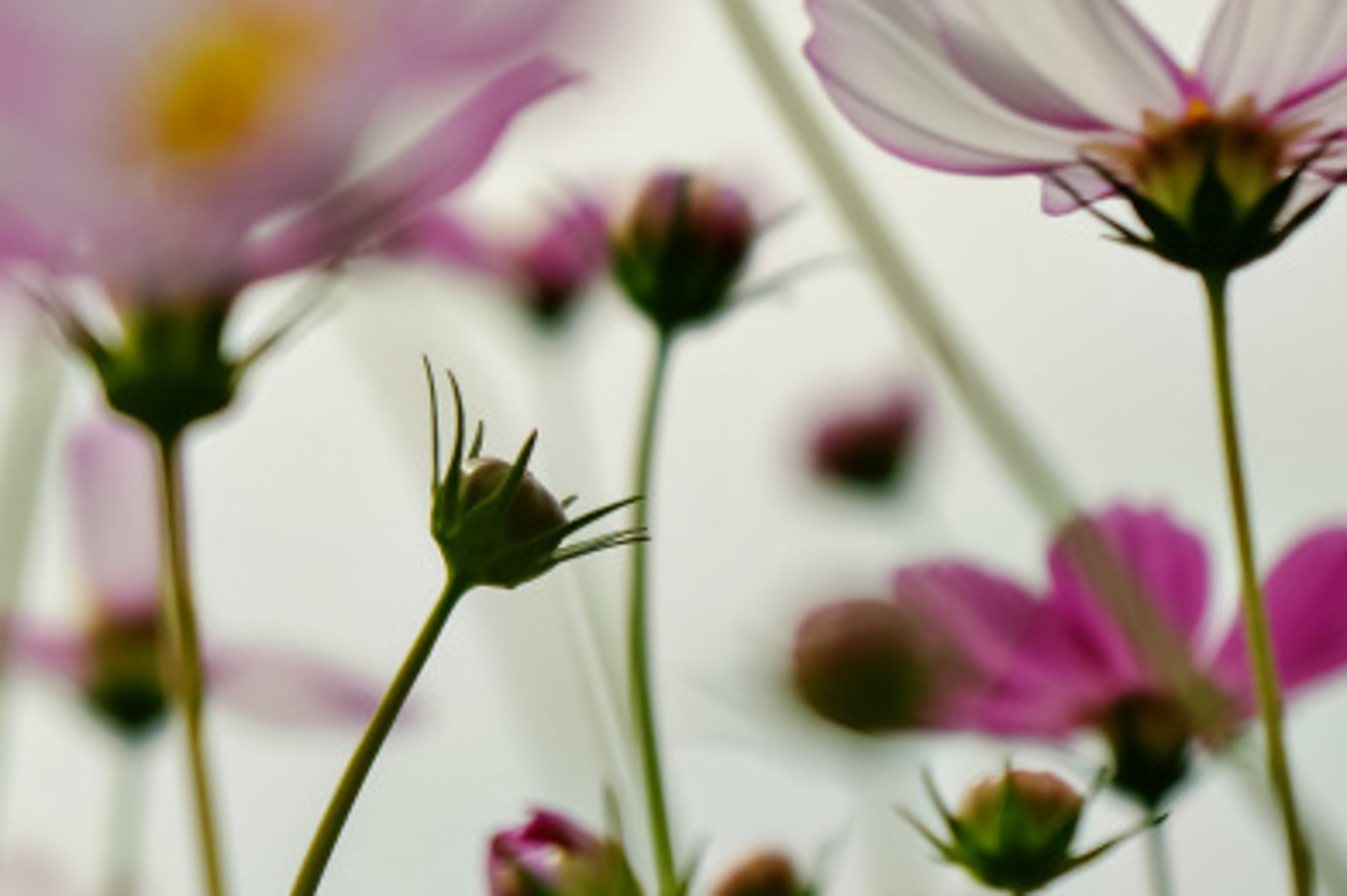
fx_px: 10281
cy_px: 393
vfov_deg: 5.0
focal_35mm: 275
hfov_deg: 7.5
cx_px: -55
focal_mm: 70
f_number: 4
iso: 100
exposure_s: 1/1600
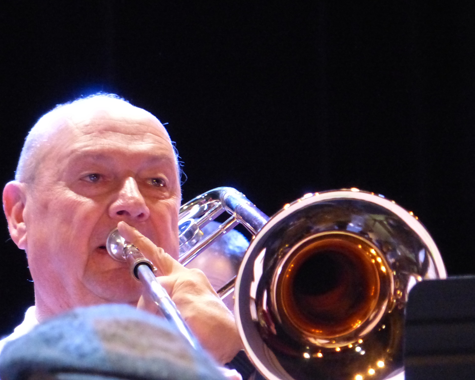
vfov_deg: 3.4
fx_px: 6439
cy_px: 190
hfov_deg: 4.2
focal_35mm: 458
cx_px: 237
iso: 1600
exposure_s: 1/80
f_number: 2.8
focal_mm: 71.8
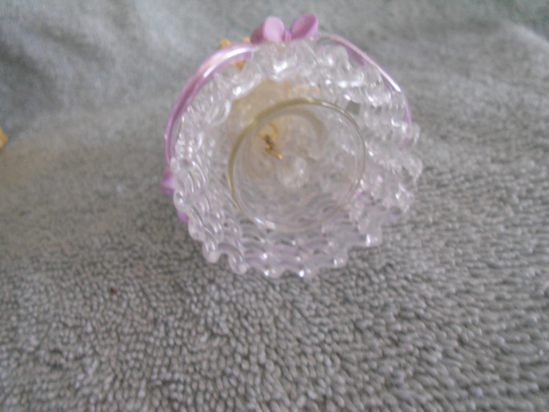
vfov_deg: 44.2
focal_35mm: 32
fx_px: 508
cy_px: 206
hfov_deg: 56.8
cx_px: 274
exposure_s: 1/25
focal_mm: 5.8
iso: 400
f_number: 3.5
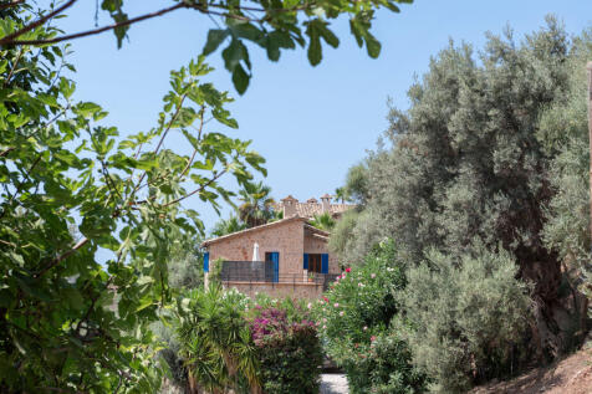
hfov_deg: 28.9
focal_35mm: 70
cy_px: 197
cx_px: 296
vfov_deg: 19.4
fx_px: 1151
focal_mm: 70
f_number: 8
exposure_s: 1/125
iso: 100
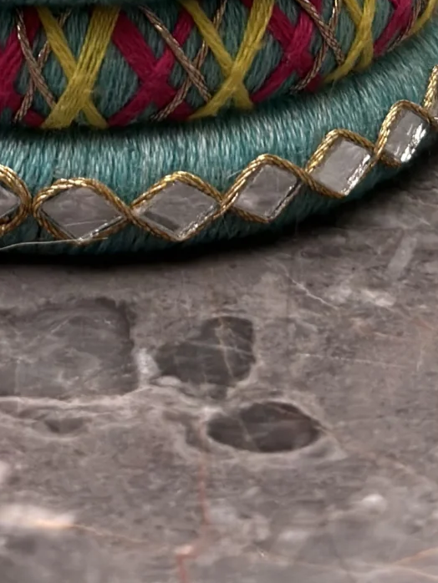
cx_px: 74
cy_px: -351
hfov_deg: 8.4
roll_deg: -0.8
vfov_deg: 10.7
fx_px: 2967
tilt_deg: -17.0
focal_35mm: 176
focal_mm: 6.86
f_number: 1.78
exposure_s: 1/50
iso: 80
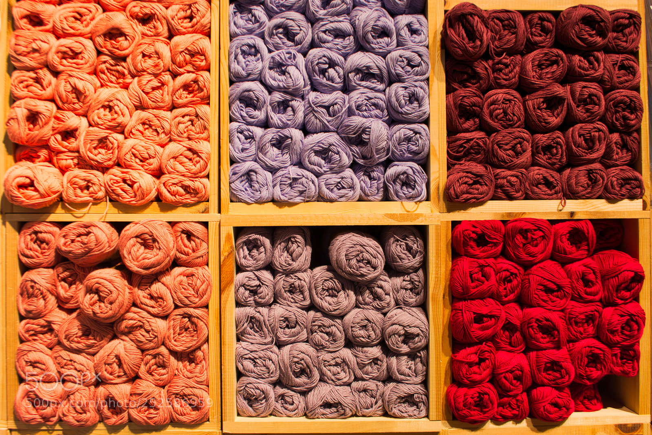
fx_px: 598
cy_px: 218
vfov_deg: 40.0
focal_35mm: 33
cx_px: 326
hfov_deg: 57.2
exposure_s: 1/15
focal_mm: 22
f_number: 6.3
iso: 200
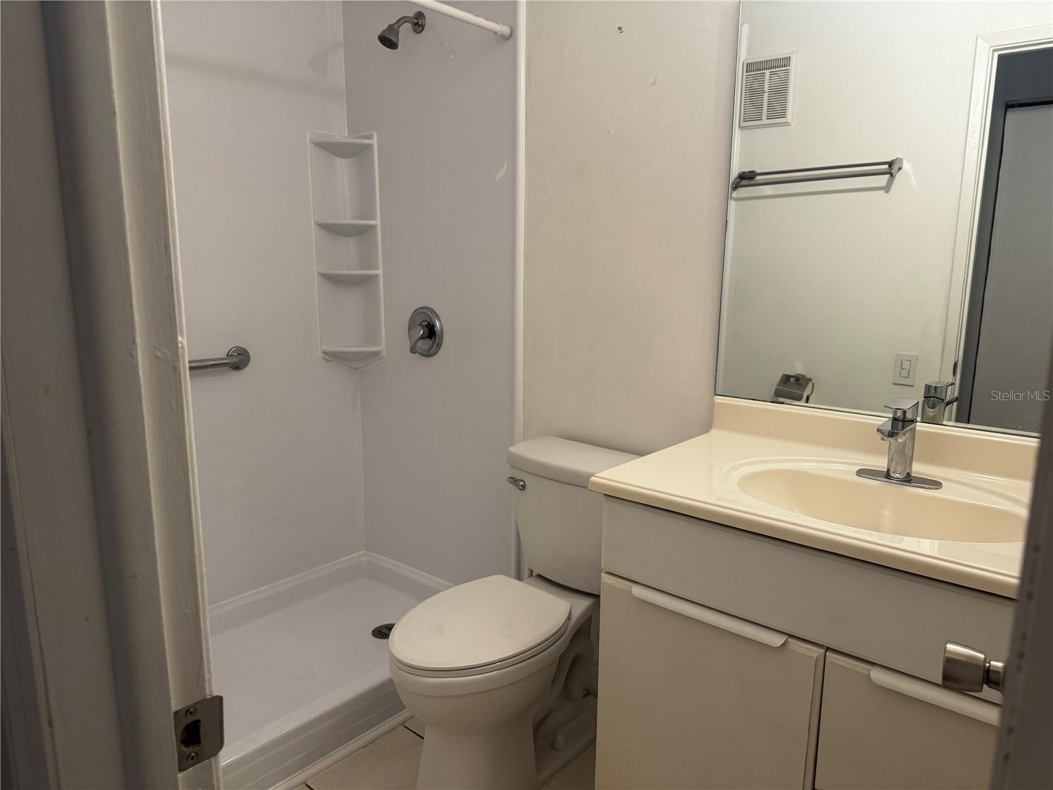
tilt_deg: -11.4
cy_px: 395
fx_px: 730
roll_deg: -0.6
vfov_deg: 56.8
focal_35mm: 24
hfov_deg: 71.6
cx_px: 526
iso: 200
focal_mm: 6.76
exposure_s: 1/120
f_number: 1.78
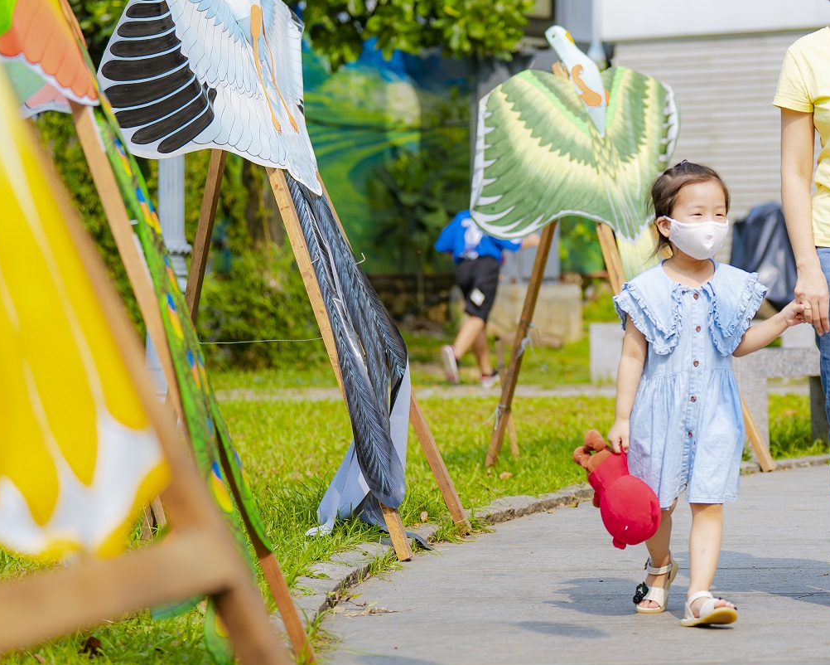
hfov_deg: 16.2
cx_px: 644
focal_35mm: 118
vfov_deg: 13.0
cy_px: 186
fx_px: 2899
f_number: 2.8
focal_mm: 70
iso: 100
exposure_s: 1/800
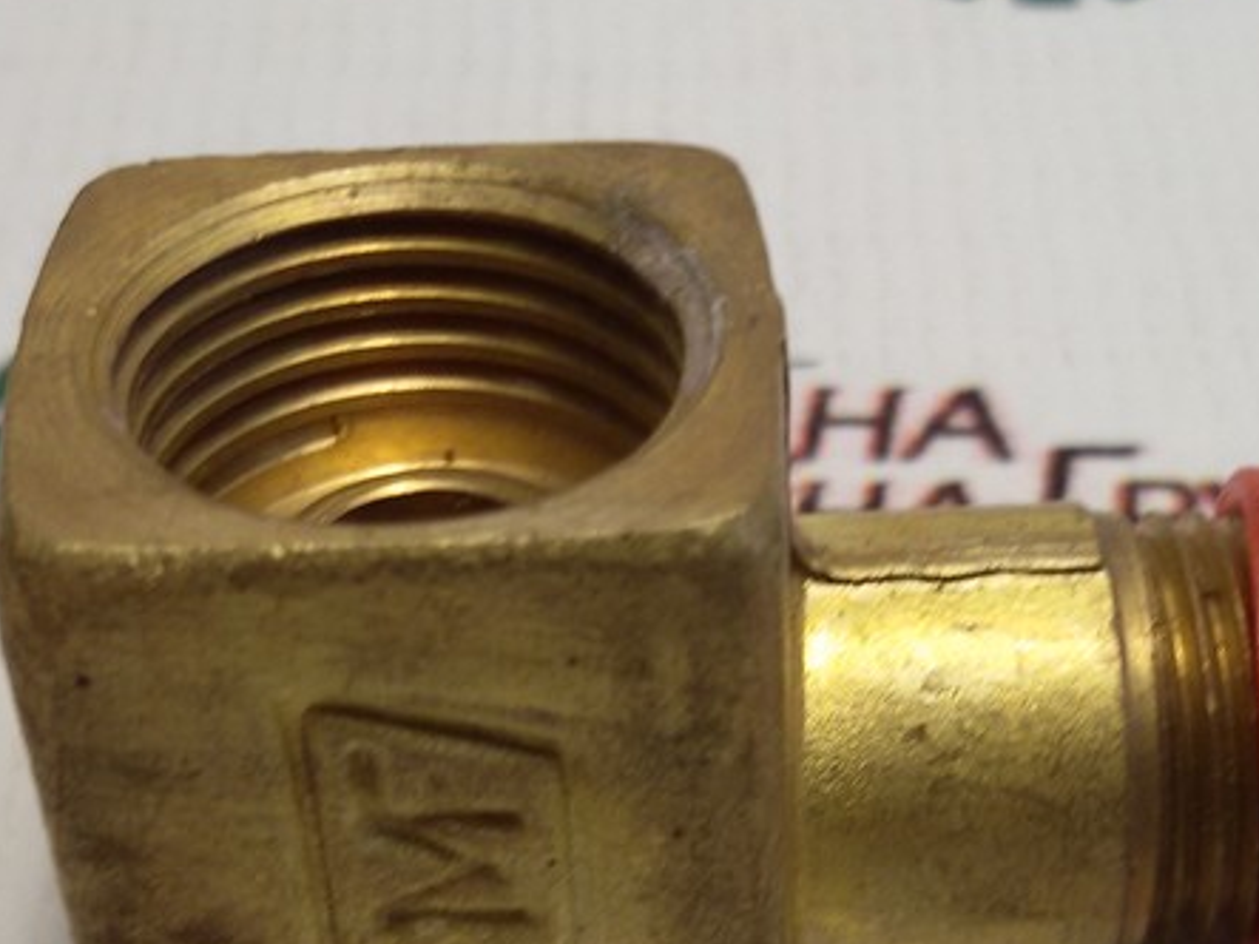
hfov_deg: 27.7
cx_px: 767
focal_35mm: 70
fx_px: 2545
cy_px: 705
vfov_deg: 20.8
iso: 40
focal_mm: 2.93
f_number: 2.4
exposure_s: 1/50
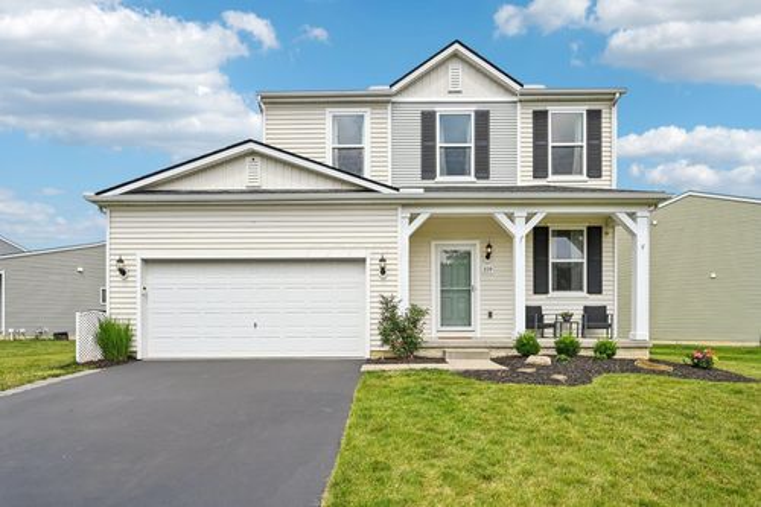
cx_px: 380
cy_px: 254
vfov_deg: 64.5
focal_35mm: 19
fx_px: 401
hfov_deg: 86.9
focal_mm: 19
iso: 400
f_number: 4
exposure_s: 1/4000
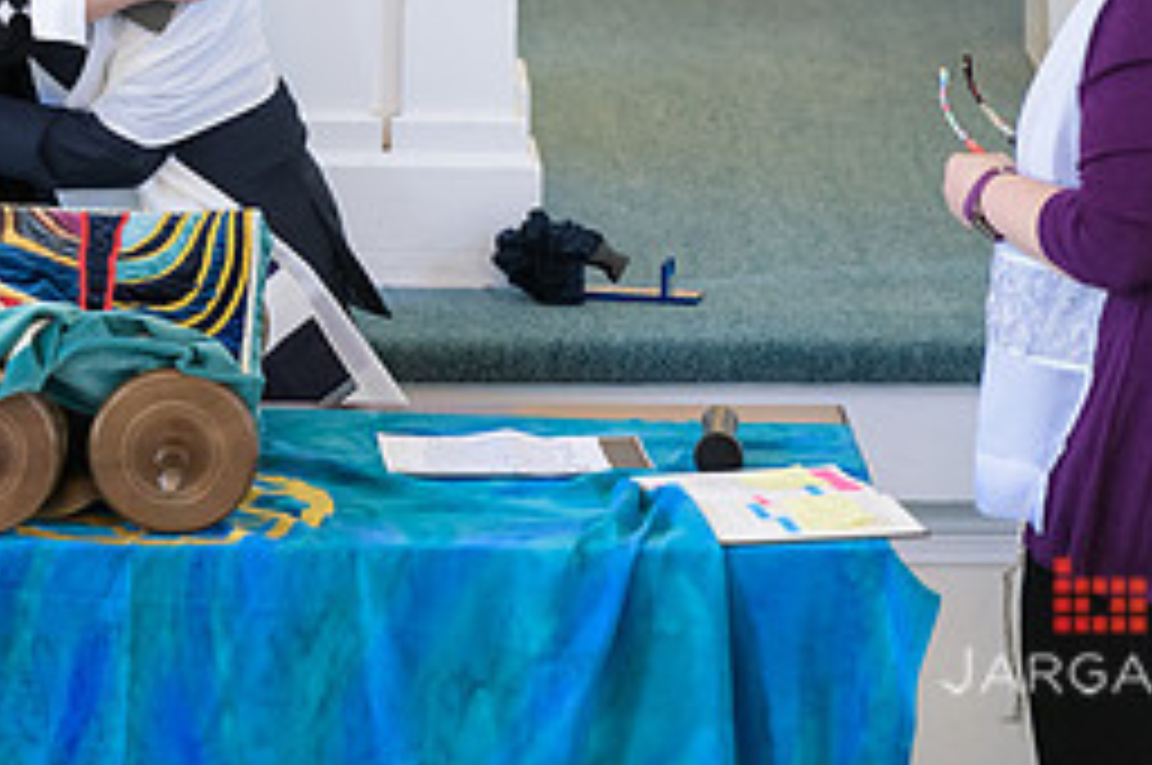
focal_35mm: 454
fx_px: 14509
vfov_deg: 3.0
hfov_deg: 4.5
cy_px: -79
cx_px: 68
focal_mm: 200
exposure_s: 1/125
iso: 1250
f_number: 3.2
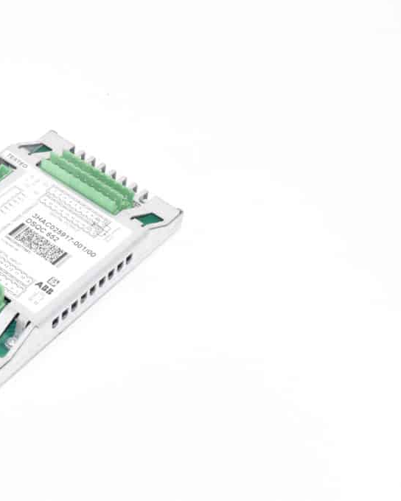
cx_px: 28
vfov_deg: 21.5
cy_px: 250
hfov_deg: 17.0
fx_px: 1320
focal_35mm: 89
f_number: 13
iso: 200
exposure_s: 1/50
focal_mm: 42
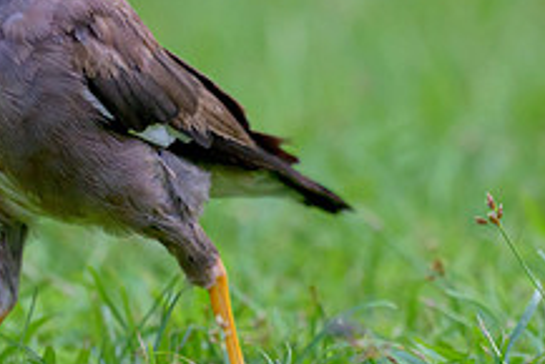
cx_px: 299
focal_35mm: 1831
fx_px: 27737
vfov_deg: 0.8
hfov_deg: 1.1
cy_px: 2
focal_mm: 400
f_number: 2.8
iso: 1400
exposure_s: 1/1250
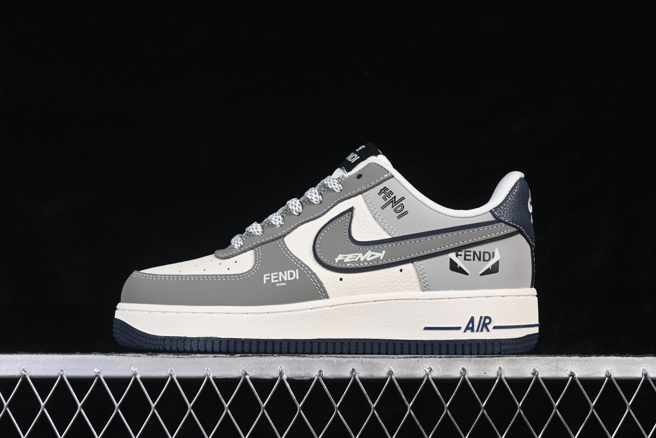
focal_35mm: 75
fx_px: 1367
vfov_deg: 18.2
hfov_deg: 27.0
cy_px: 219
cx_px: 328
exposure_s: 1/80
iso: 160
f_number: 8
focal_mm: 50
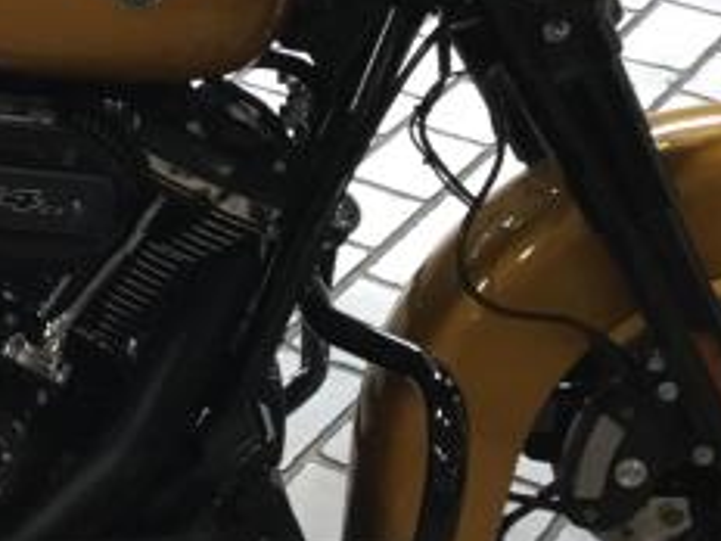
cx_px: -236
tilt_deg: -24.5
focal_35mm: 107
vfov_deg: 13.8
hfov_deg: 17.2
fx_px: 2229
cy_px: 96
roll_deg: -0.2
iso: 100
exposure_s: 1/30
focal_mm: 3.3
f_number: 2.4
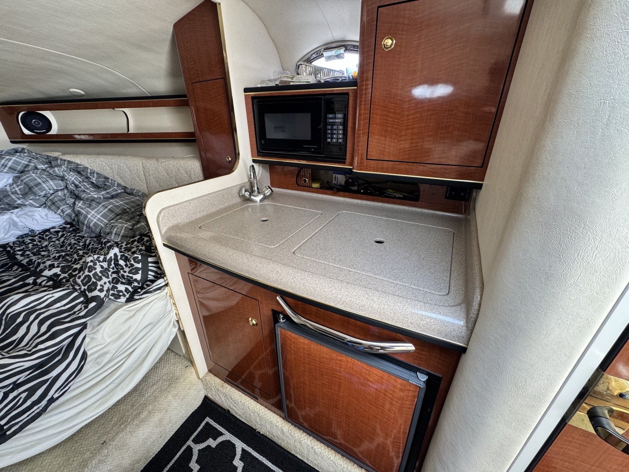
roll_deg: +2.4
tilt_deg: -23.1
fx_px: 254
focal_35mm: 14
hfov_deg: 102.1
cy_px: 236
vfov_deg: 85.7
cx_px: 314
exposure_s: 1/99
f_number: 2.2
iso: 160
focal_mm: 2.22
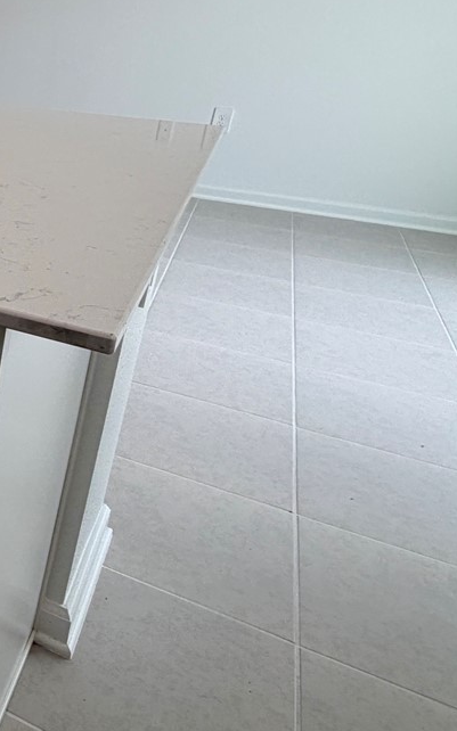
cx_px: -260
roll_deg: -0.4
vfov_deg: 52.1
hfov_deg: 24.8
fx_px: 738
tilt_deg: -21.5
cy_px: 268
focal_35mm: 37
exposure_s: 1/252
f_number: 2.2
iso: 40
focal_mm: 2.22
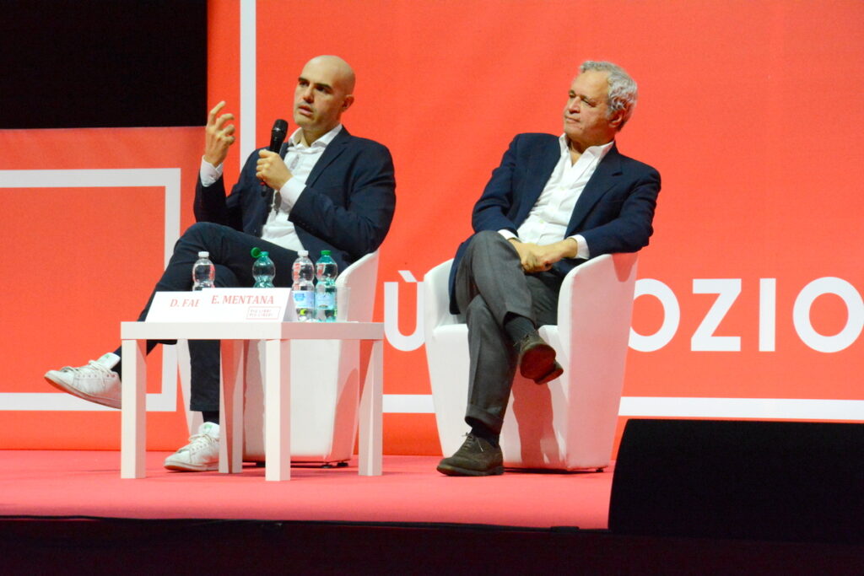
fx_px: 3780
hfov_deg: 13.0
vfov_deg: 8.7
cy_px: 288
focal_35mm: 158
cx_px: 432
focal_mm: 105
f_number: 10
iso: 5000
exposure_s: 1/125
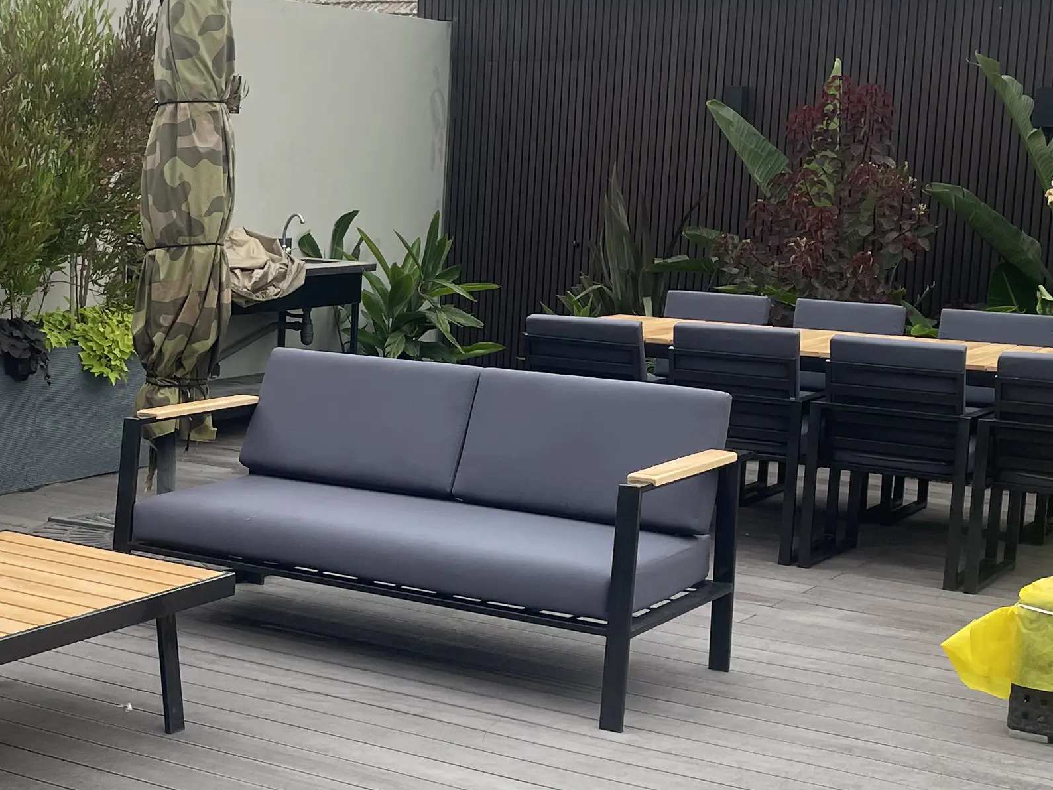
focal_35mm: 66
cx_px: 158
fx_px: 2008
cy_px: 459
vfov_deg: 22.2
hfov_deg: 28.5
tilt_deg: -5.2
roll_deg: -1.6
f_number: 1.6
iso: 32
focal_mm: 4.2
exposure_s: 1/456
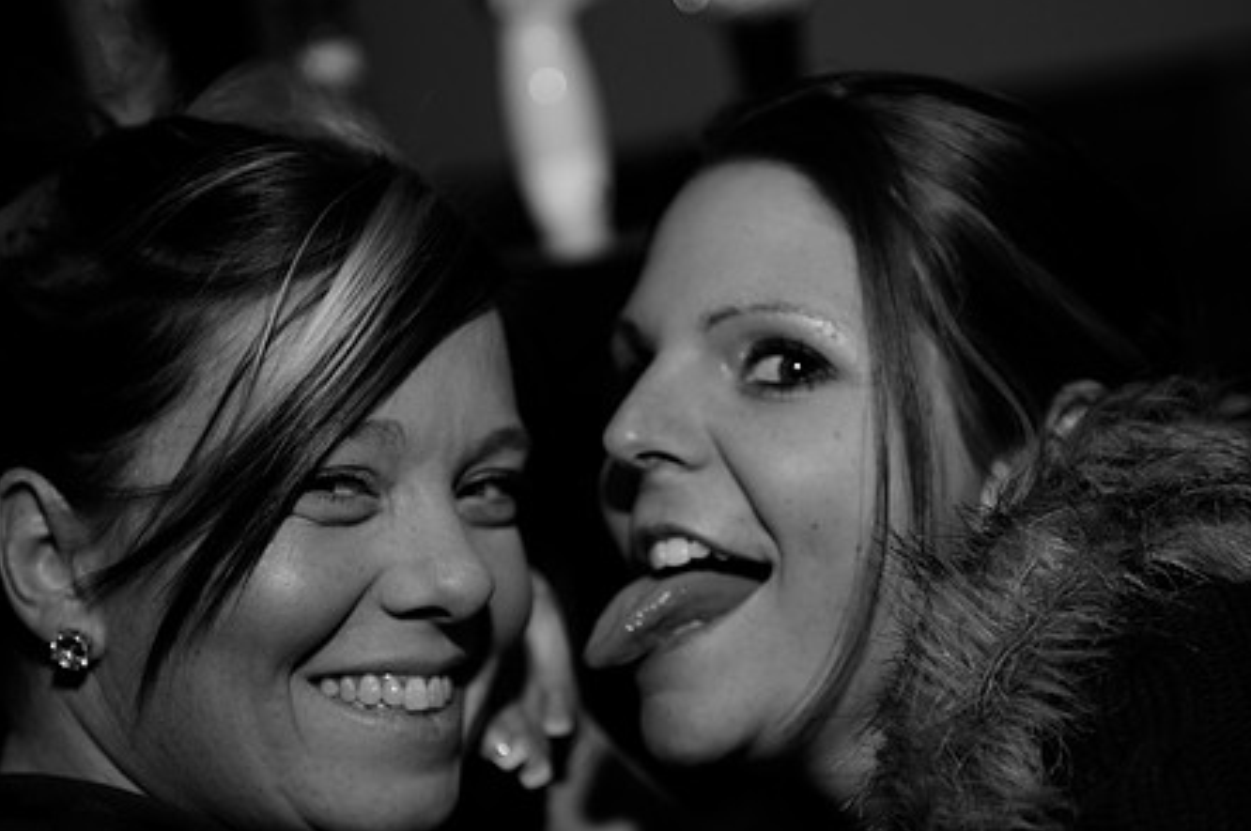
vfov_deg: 16.8
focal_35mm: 81
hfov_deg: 25.1
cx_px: 718
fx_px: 2812
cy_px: 521
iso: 250
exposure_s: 1/250
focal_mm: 62
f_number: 2.8
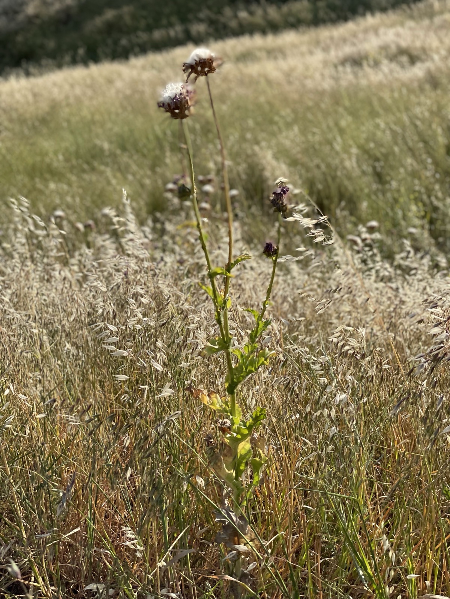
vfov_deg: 36.8
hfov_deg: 28.0
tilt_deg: -28.9
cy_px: 300
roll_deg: +1.8
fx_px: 901
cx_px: 225
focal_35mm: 52
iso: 32
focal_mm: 6
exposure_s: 1/1199
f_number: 2
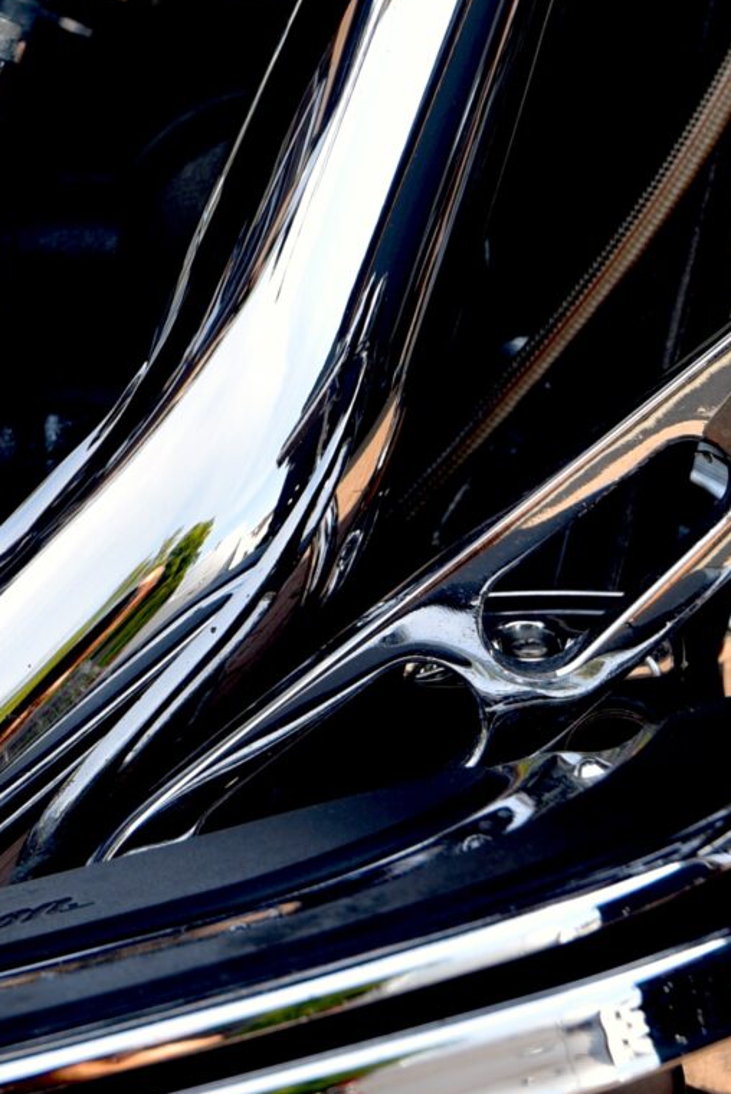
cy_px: -523
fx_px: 5325
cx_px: -440
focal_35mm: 175
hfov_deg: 7.7
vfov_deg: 11.3
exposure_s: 1/125
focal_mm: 52
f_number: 5.6
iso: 100
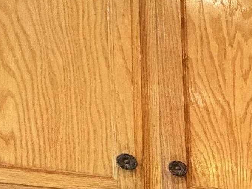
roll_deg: +0.9
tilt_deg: -1.2
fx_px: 459
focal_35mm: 63
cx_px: 538
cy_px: 300
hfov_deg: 17.6
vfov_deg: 19.6
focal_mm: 2.22
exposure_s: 1/60
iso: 500
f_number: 2.2
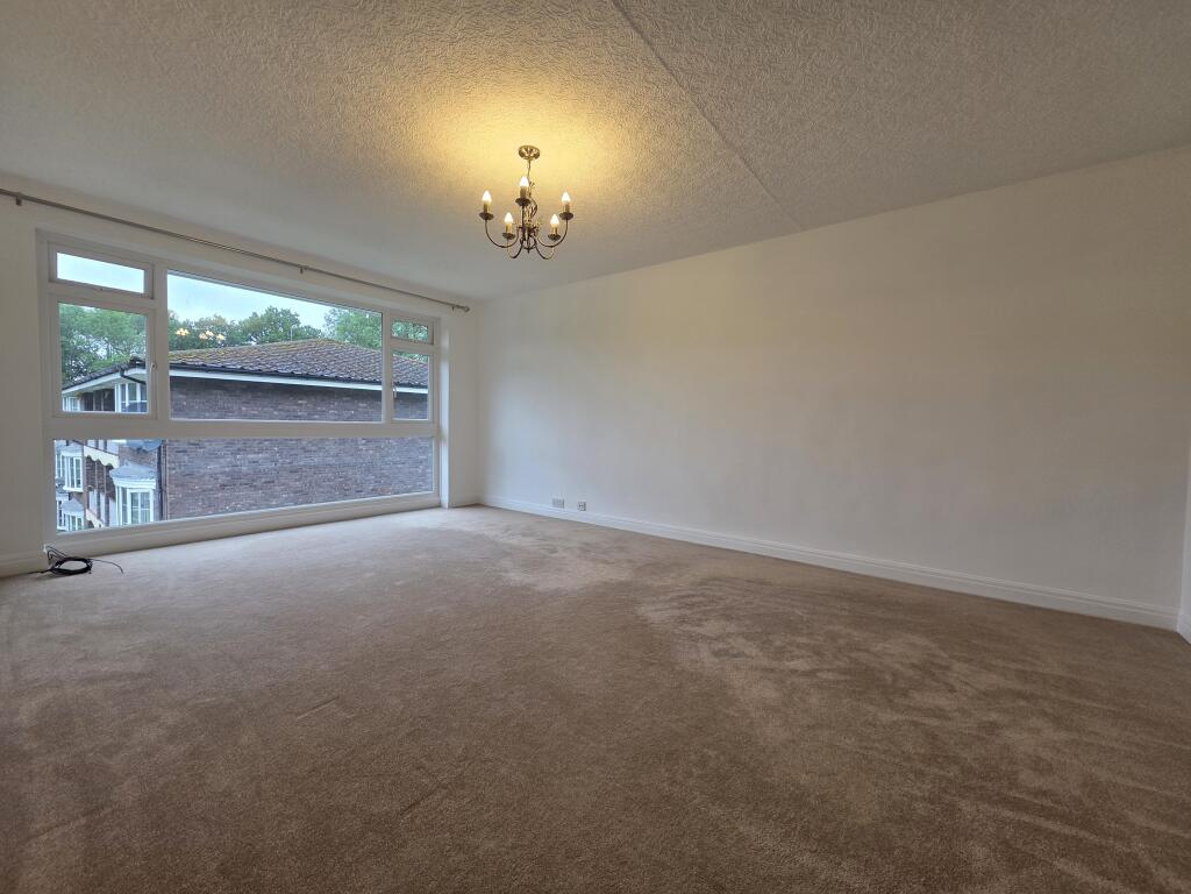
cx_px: 596
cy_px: 447
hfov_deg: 106.2
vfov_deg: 89.9
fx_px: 447
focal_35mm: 13
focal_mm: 2.2
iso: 80
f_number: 1.9
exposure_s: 1/100
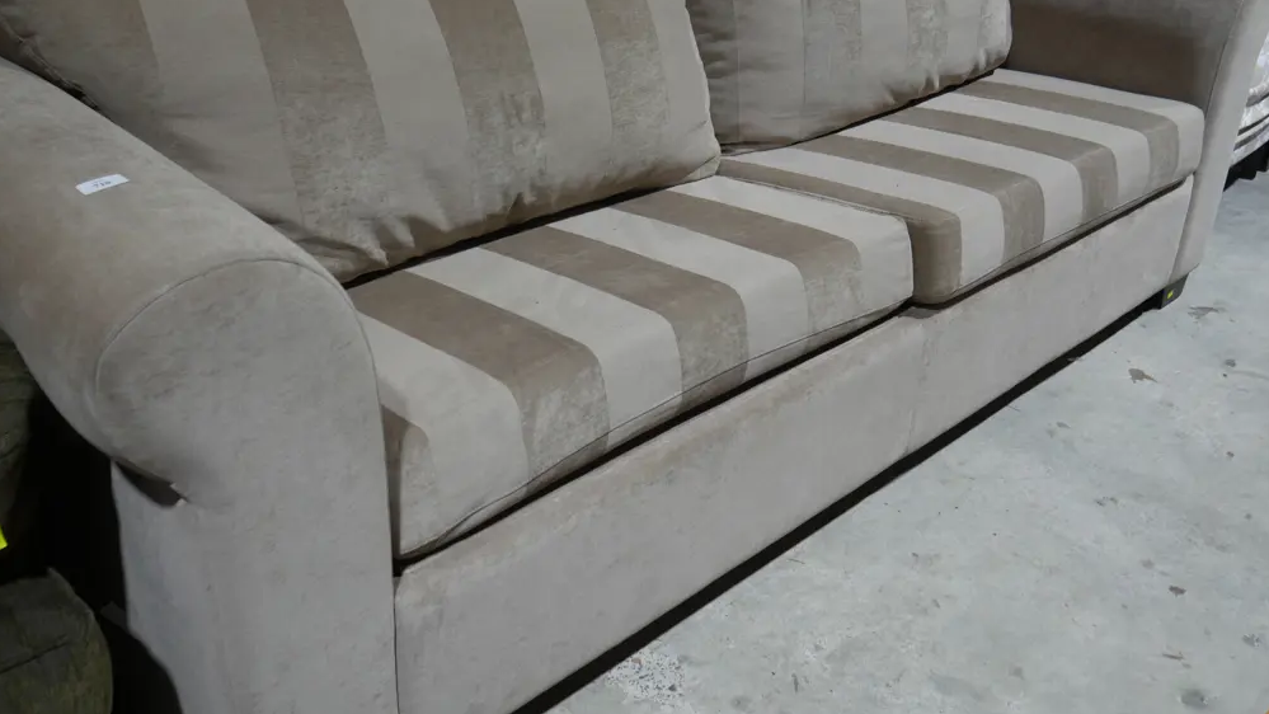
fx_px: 1279
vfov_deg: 31.0
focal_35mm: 38
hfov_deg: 52.8
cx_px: 634
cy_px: 243
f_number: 4
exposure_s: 1/60
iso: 200
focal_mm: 17
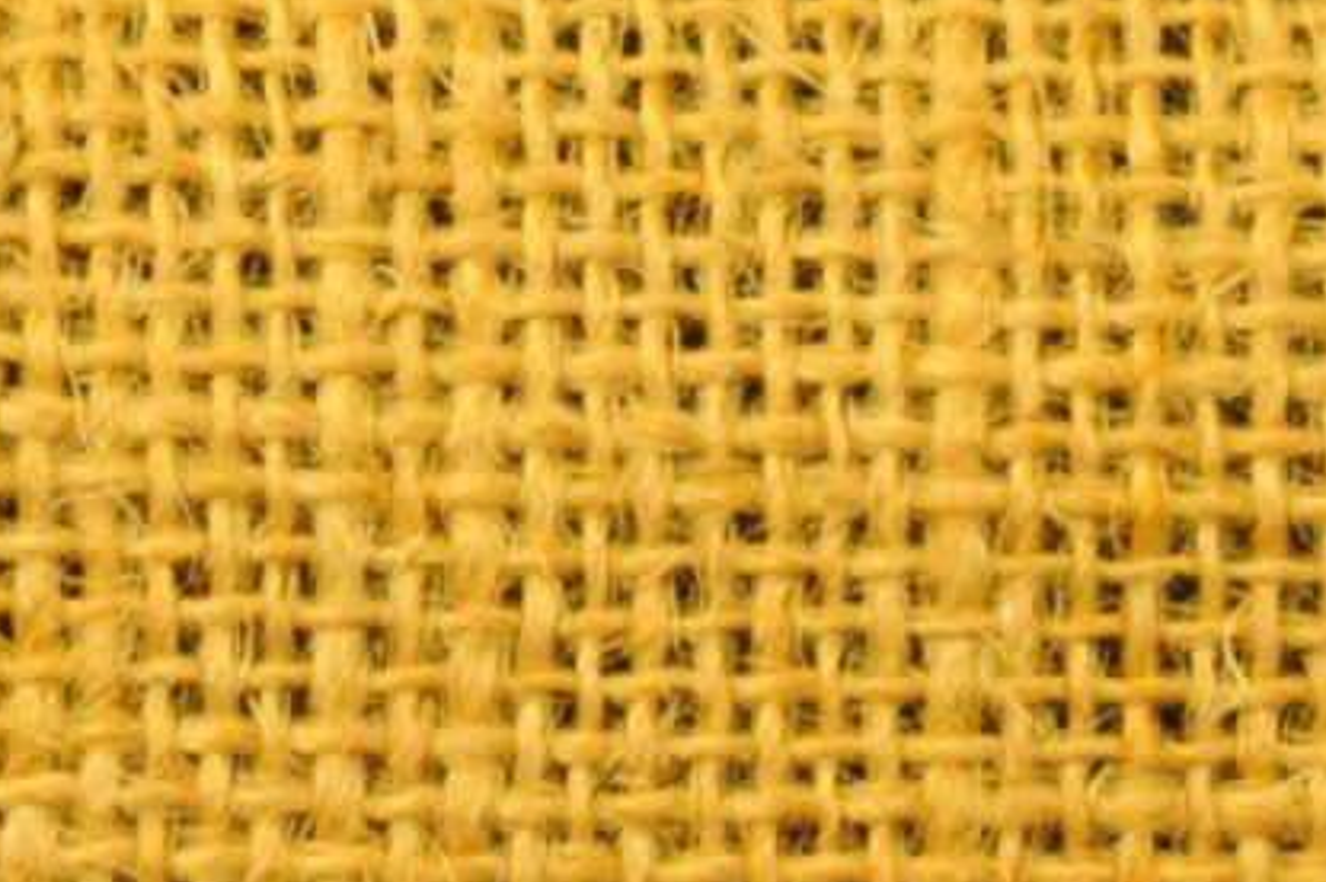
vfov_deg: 1.8
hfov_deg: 2.8
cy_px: -1280
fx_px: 27271
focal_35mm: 741
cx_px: -604
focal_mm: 120
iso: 6400
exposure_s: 1/20
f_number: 20
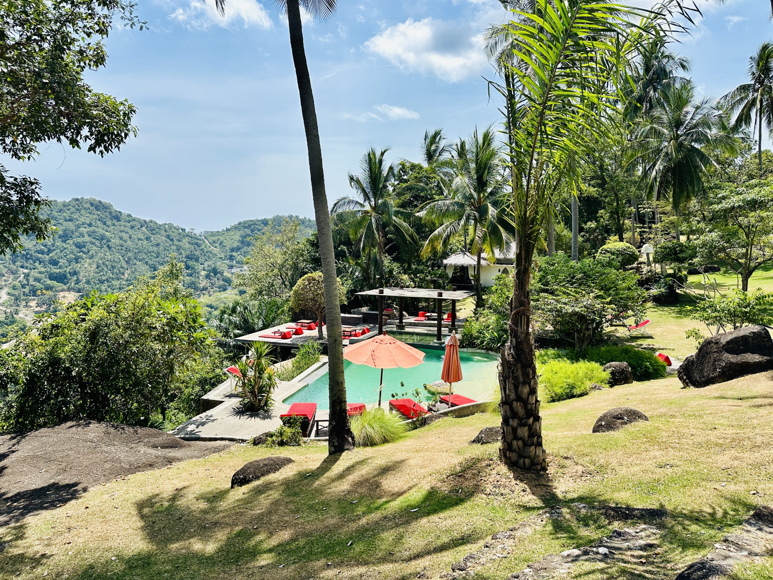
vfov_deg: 56.8
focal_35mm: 24
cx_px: 386
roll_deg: -1.6
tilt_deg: -4.7
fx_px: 536
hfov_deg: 71.6
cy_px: 290
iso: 80
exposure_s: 1/5263
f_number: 1.78
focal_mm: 6.86
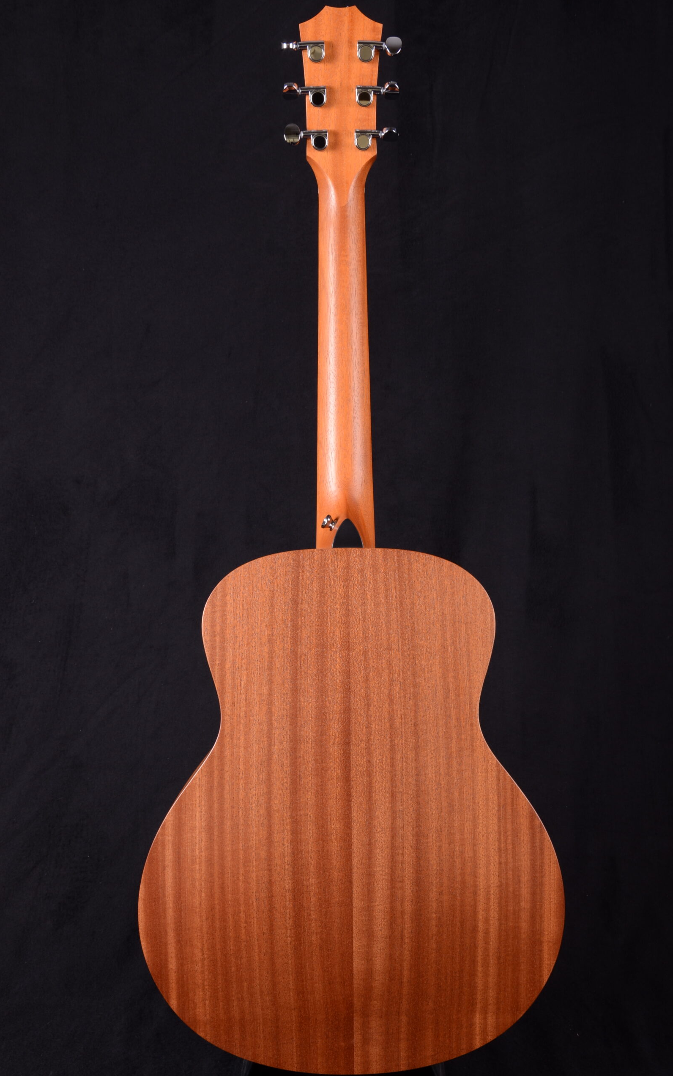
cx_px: 344
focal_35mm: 46
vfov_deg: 43.5
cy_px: 538
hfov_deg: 28.0
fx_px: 1350
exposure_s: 1/200
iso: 200
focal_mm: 30
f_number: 13
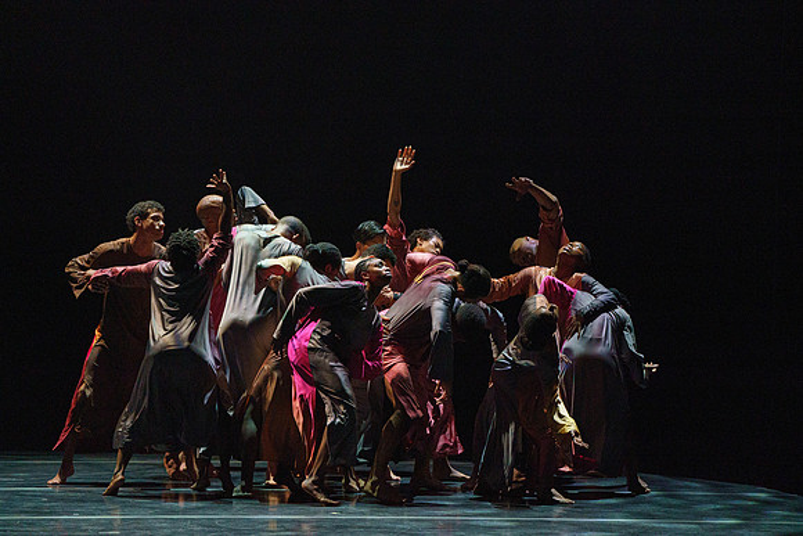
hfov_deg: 6.9
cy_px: 268
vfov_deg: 4.6
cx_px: 402
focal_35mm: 300
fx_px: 6693
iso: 6400
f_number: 5.6
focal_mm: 300
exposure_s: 1/250
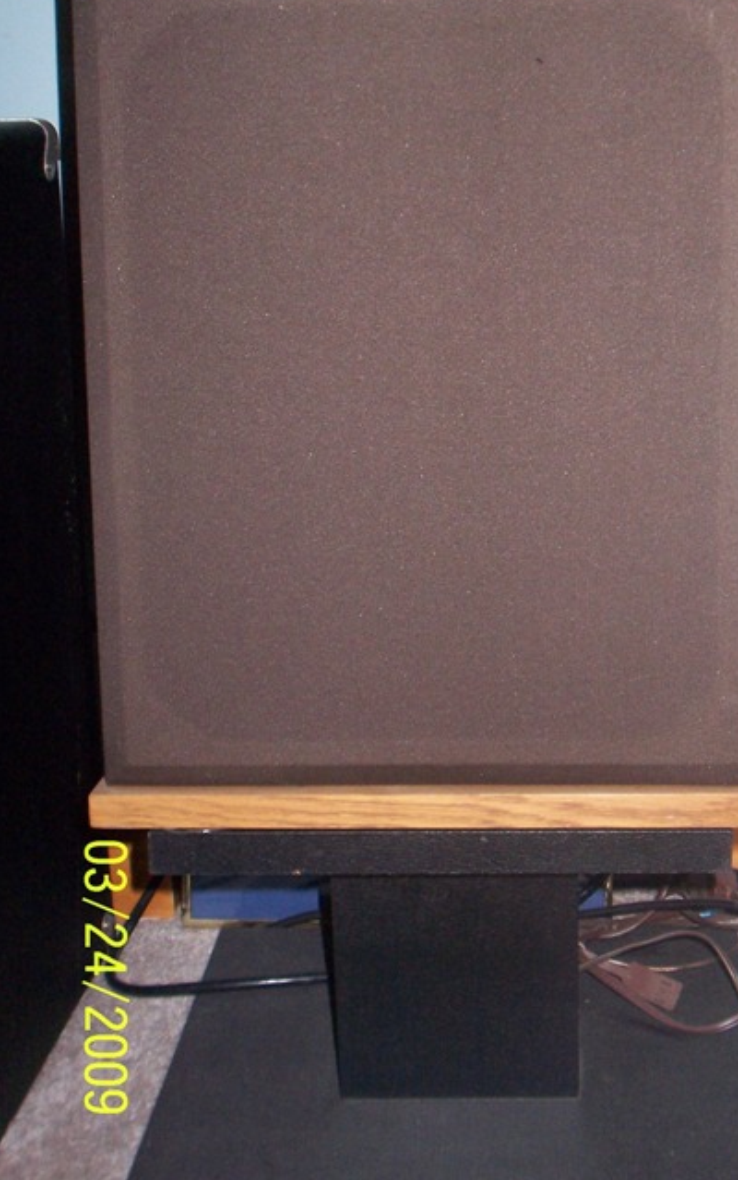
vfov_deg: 40.1
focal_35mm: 50
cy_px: 479
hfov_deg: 25.7
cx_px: 498
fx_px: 1607
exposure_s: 1/60
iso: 200
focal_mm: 6.4
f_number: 3.9
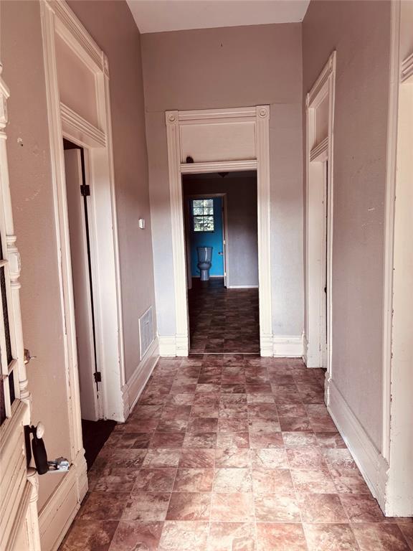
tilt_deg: -7.0
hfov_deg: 53.1
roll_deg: -0.6
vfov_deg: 67.3
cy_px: 276
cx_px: 206
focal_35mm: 26
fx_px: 414
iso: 80
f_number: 1.6
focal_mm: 5.96
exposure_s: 1/121
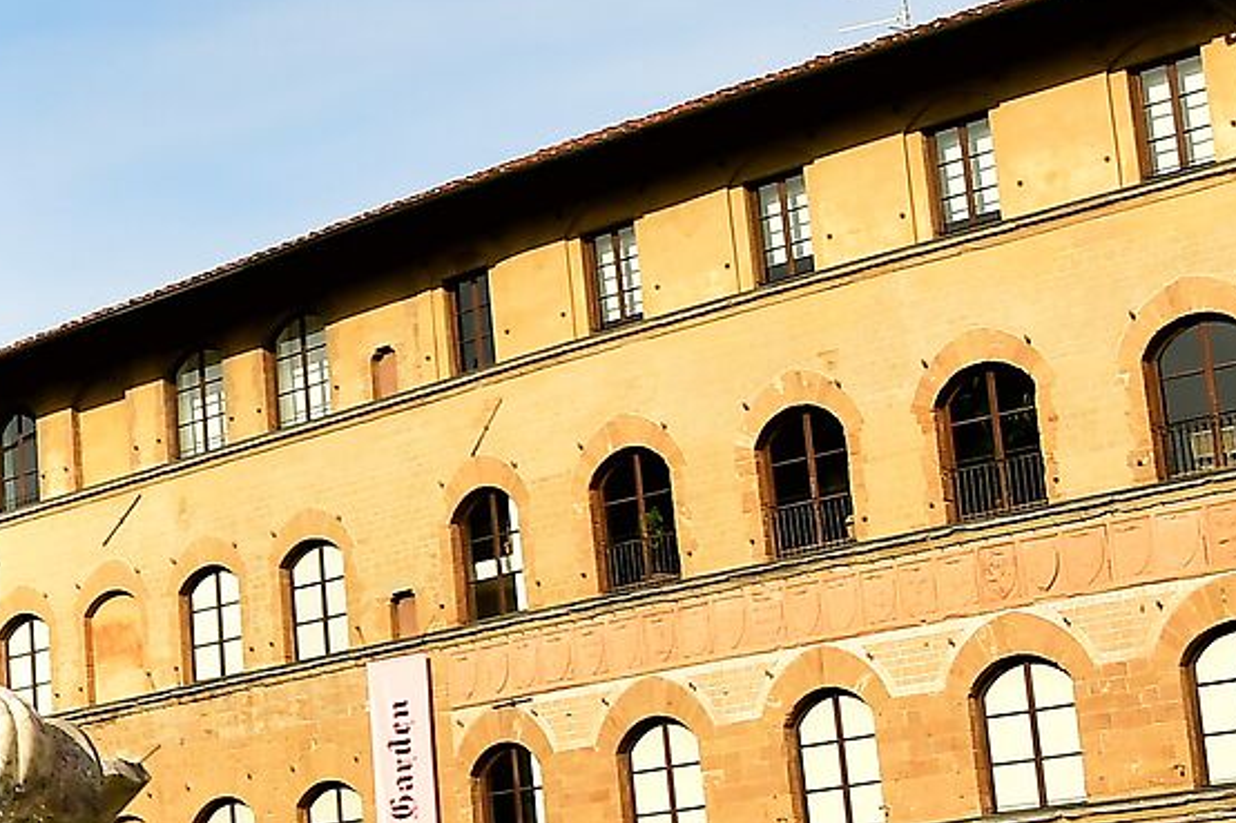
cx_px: -785
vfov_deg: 13.1
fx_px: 3569
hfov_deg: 17.1
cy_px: 520
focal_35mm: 104
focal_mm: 16
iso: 100
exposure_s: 1/800
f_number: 6.3
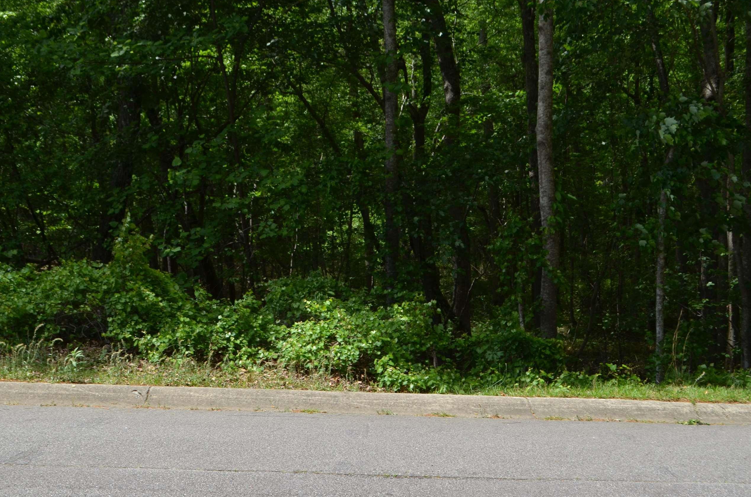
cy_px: 297
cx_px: 336
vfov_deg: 33.2
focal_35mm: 40
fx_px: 833
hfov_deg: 48.5
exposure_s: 1/200
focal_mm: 22
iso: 200
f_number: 7.1
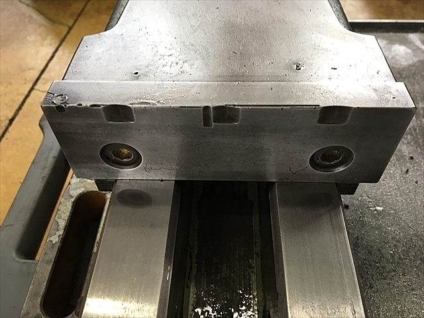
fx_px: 355
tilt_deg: -50.4
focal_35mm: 29
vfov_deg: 48.2
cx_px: 212
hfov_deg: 61.7
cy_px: 159
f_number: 2.2
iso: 25
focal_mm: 4.15
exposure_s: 1/40
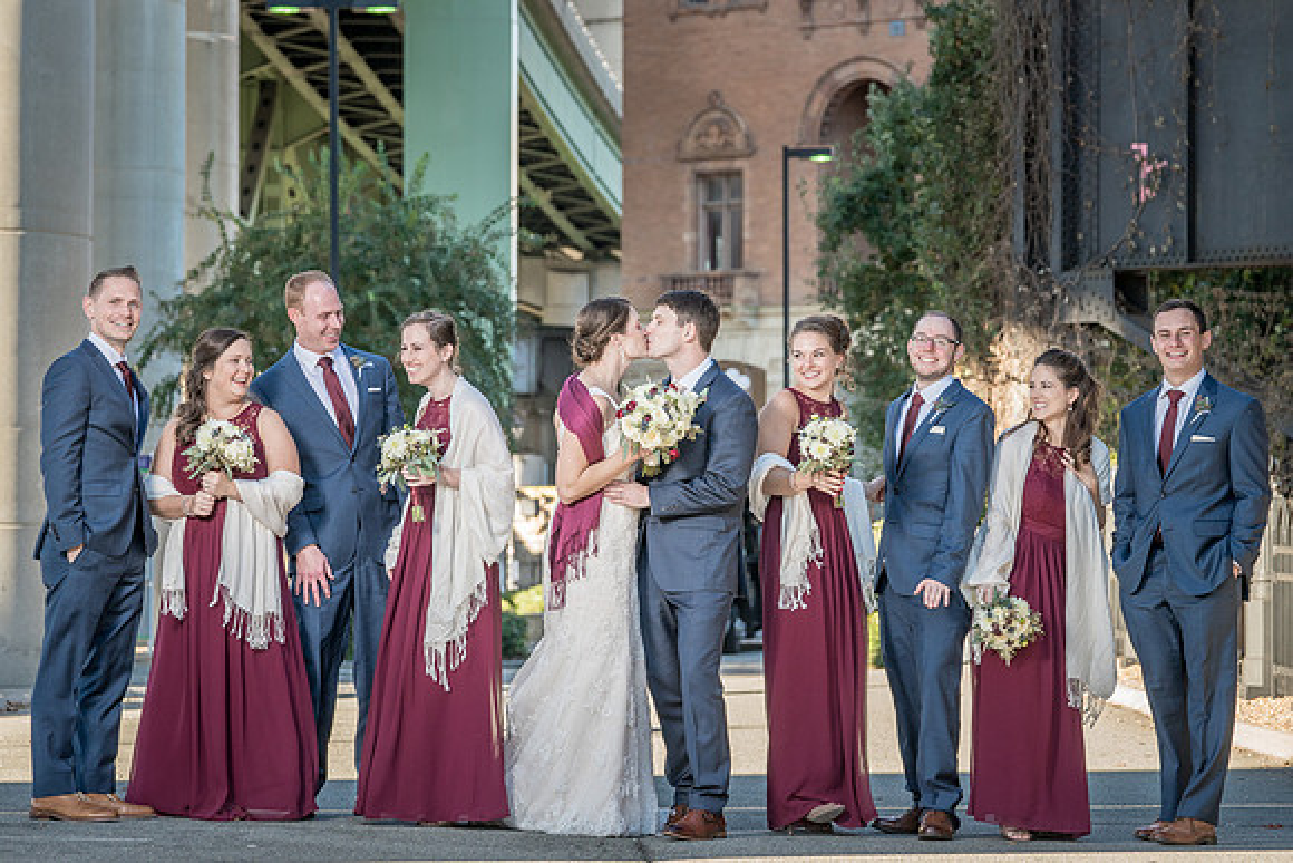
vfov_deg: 9.9
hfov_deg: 14.7
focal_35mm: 139
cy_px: 402
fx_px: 5004
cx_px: 574
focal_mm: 120
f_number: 5.6
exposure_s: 1/200
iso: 400
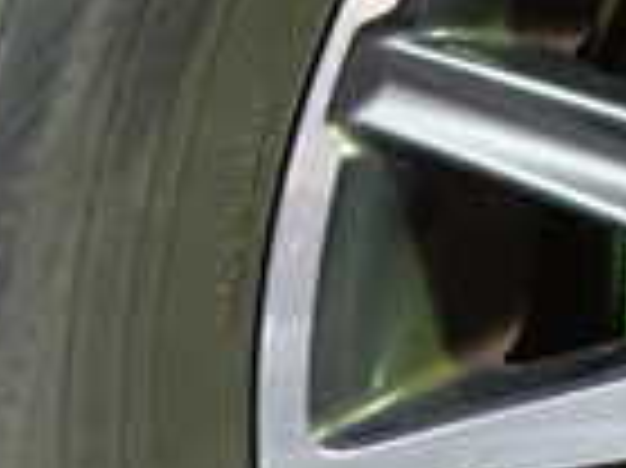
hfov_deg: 15.2
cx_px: 1207
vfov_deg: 13.0
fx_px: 1951
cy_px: -220
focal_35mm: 108
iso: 400
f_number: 2
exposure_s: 1/30
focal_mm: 4.5
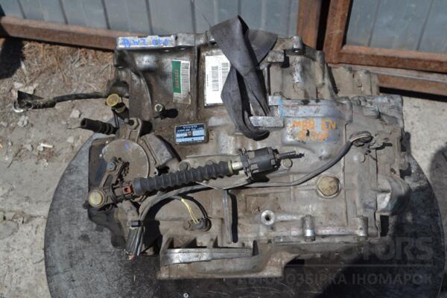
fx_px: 596
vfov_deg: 28.1
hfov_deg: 41.1
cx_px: 224
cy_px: 149
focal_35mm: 48
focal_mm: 32
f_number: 9
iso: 100
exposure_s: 1/320
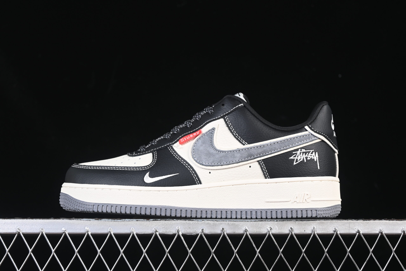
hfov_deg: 27.0
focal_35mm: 75
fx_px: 846
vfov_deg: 18.2
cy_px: 136
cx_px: 203
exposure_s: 1/60
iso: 160
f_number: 6.3
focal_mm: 50
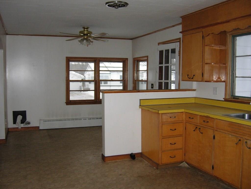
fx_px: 261
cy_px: 94
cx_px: 126
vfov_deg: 39.7
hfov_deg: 51.4
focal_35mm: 36
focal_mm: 7.5
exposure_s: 1/181
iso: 200
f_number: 2.7
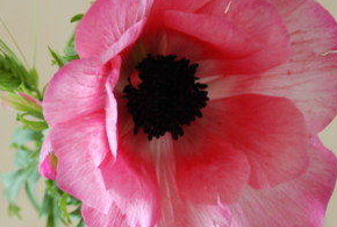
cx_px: 112
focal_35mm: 163
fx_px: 1530
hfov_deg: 12.6
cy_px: 134
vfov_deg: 8.5
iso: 400
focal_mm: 70
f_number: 5.6
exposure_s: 1/10
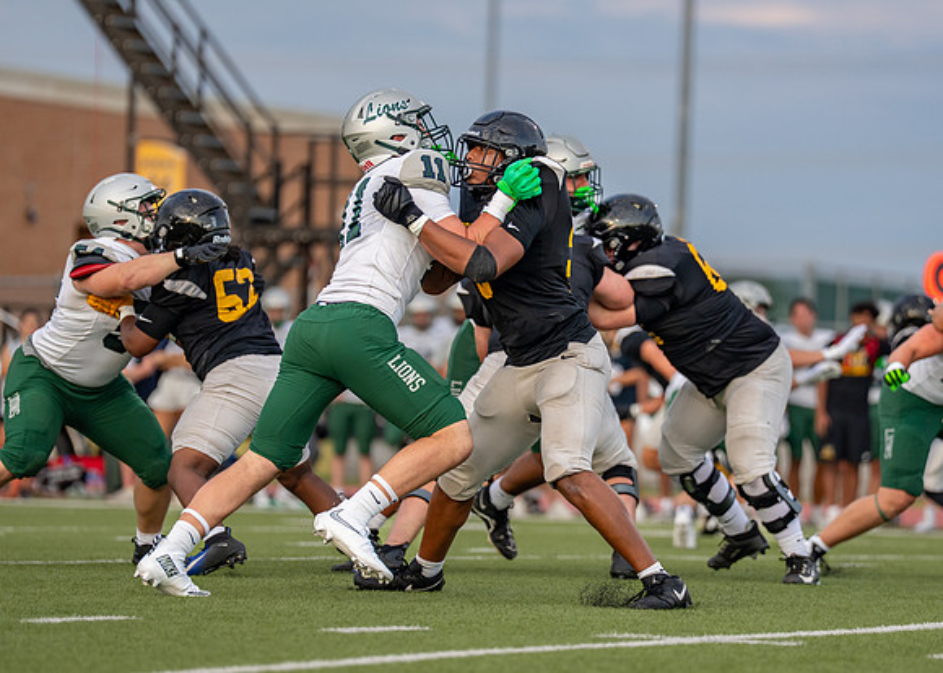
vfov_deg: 5.3
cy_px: 332
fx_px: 7226
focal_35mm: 270
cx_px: 530
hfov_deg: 7.5
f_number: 2.8
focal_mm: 200
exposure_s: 1/2000
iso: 500
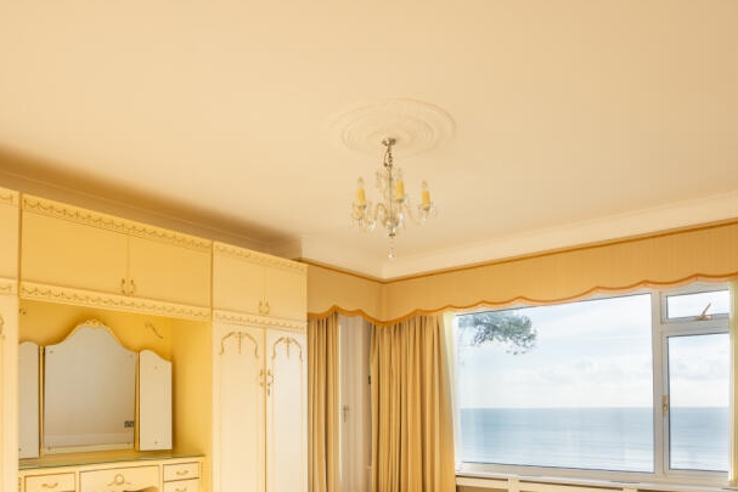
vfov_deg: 45.3
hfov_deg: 67.4
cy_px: 400
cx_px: 357
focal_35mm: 27
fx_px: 554
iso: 250
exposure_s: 1/250
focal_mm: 16
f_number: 11
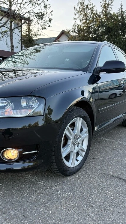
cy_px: 112
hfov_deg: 33.3
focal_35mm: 35
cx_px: 39
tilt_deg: -6.9
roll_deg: -1.9
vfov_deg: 56.6
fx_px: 208
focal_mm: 6.76
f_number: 1.78
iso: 80
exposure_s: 1/298
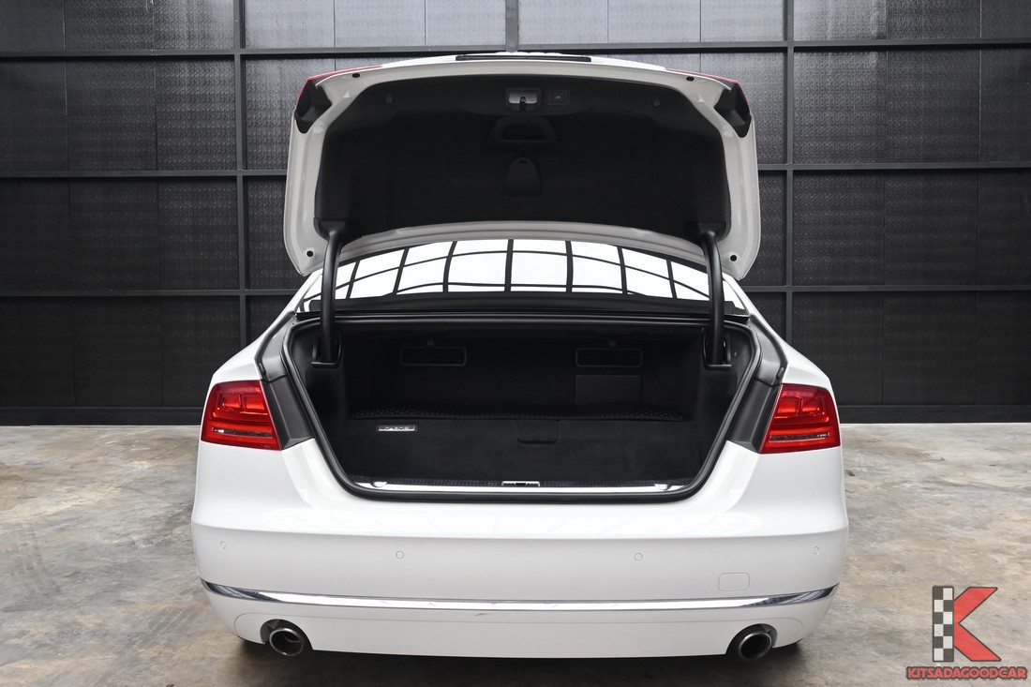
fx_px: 974
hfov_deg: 55.8
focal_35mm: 34
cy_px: 344
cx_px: 516
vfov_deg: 38.9
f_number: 5.6
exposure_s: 1/125
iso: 400
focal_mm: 23
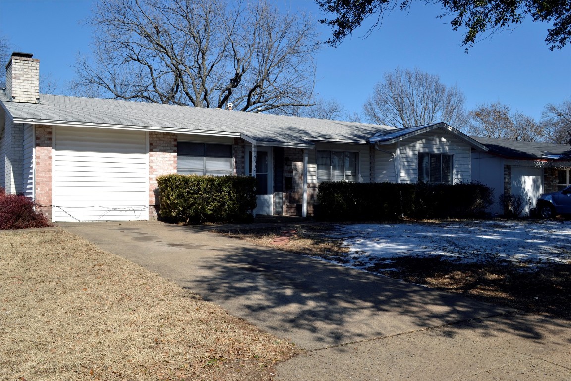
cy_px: 190
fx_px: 571
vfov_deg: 36.9
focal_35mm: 36
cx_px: 286
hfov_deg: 53.1
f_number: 10
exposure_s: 1/200
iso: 100
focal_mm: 24
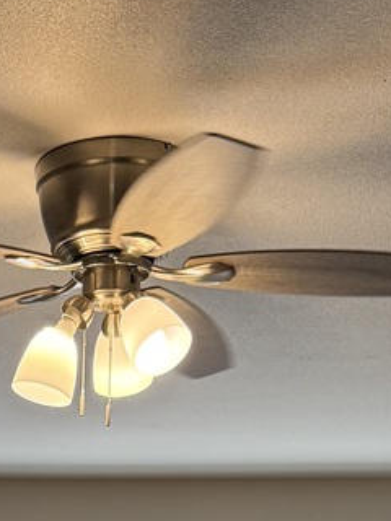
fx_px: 1627
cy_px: 939
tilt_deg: -2.8
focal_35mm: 108
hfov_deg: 13.3
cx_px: -77
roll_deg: -1.3
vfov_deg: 15.6
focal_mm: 6.76
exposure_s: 1/149
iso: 200
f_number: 1.78
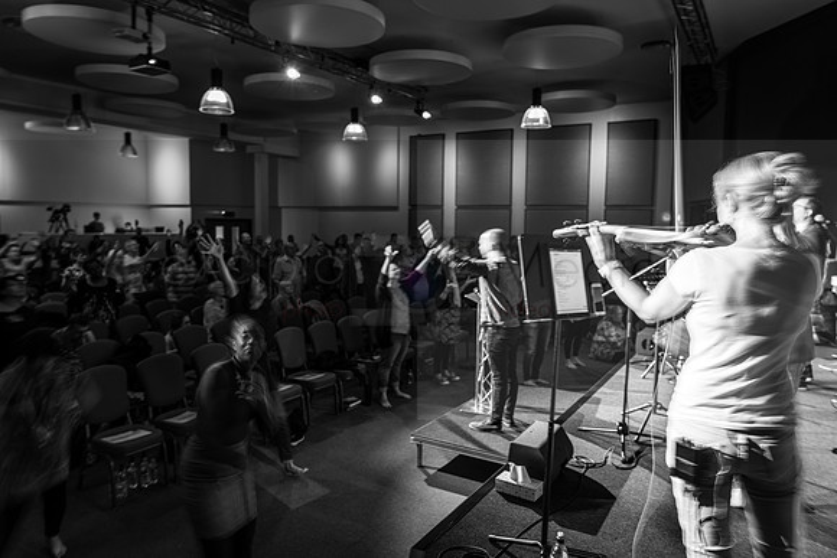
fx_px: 573
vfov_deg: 52.0
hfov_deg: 72.3
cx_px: 429
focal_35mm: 25
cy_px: 272
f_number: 2.8
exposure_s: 1/4
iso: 100
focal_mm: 24
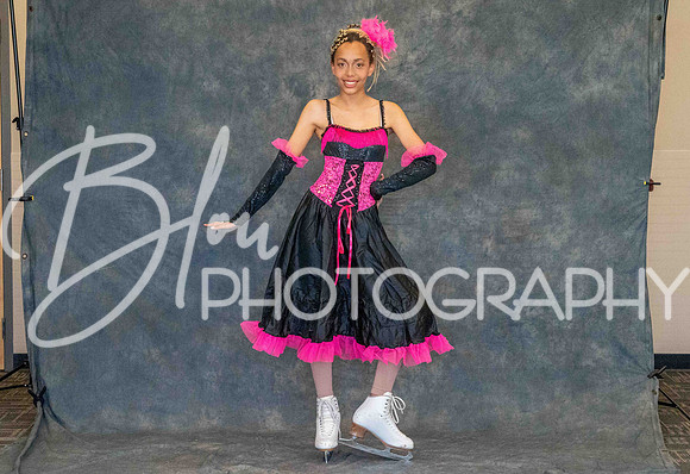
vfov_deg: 15.3
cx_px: 316
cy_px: 234
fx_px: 1765
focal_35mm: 91
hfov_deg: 22.1
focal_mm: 85
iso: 25600
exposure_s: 1/250
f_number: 9
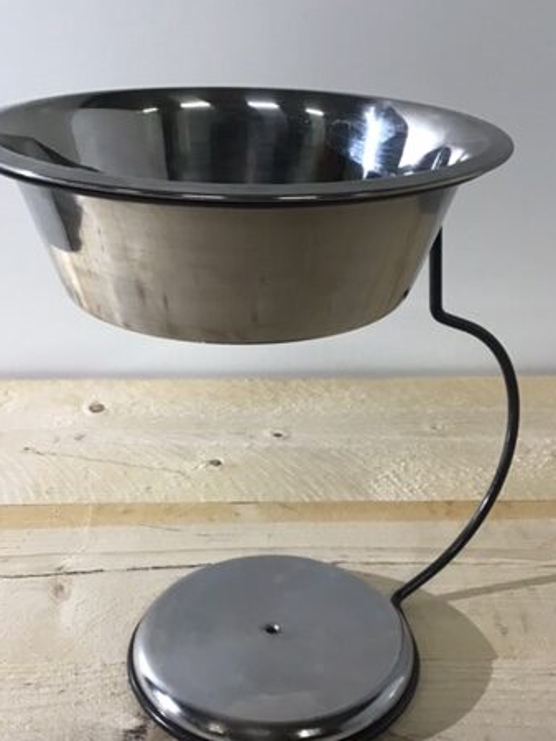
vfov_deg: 42.9
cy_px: 401
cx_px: 258
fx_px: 943
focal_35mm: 44
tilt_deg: -28.2
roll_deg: +0.3
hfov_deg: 32.8
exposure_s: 1/33
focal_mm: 3.3
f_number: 2.4
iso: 64
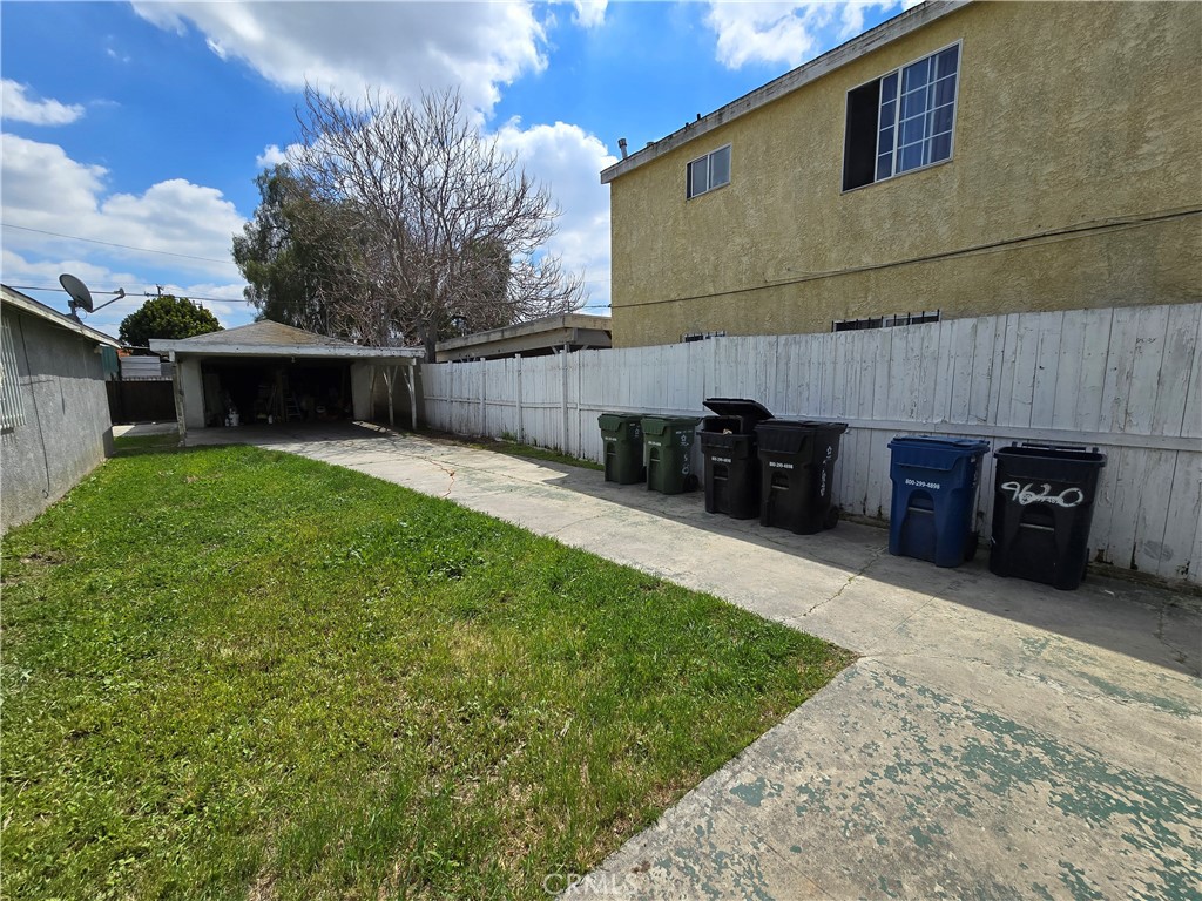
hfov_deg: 106.2
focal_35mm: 13
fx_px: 451
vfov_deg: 89.9
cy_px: 450
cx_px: 601
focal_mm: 2.2
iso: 50
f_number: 2.2
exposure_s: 1/3390
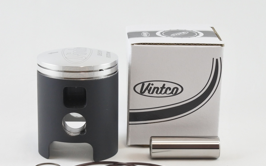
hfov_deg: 25.8
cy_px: 105
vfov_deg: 16.3
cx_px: 121
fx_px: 580
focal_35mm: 80
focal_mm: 23.6
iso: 560
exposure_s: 1/125
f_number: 5
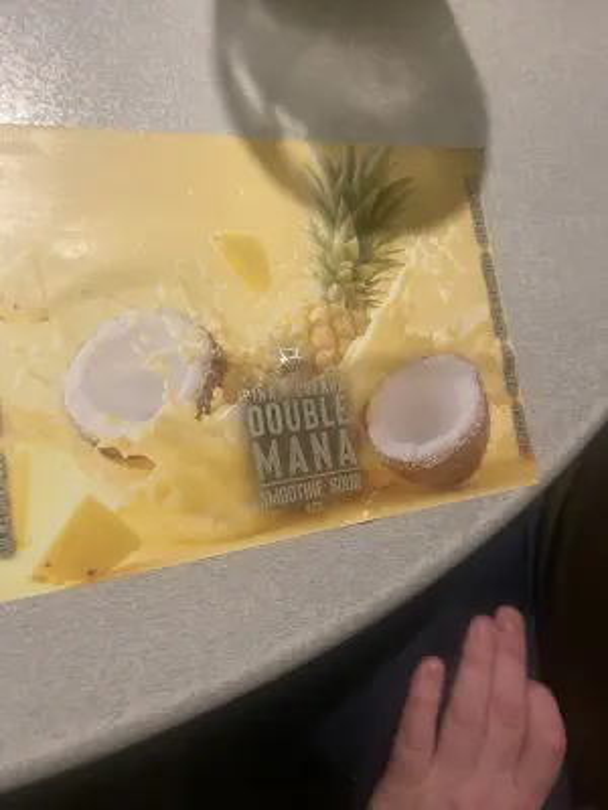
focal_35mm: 26
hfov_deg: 53.1
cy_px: 405
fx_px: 609
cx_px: 304
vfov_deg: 67.3
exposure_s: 1/50
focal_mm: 4.25
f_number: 1.8
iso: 320
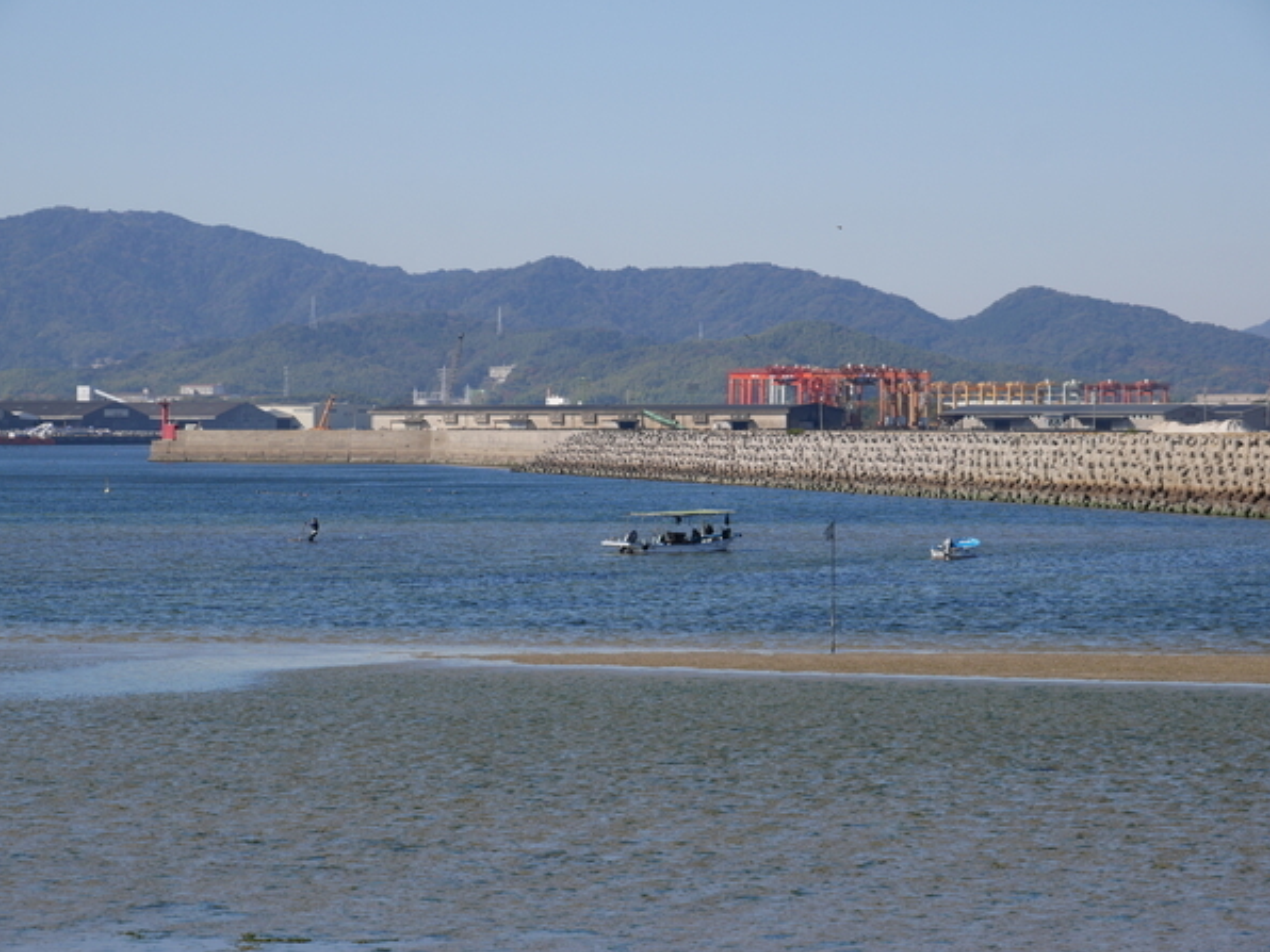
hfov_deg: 16.3
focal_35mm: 121
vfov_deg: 12.2
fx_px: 4439
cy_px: 476
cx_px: 633
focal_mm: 60
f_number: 9
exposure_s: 1/500
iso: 200
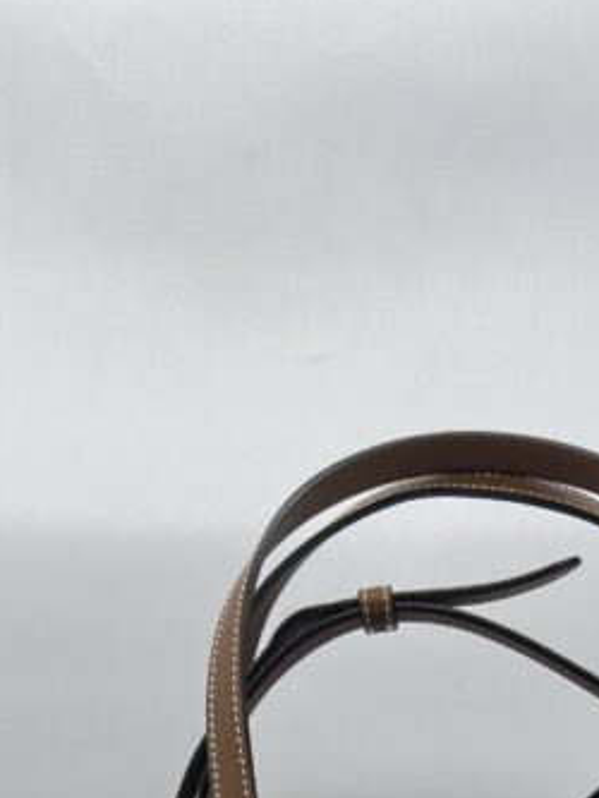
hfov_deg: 18.3
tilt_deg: -6.6
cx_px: 472
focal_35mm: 80
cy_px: 1155
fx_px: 1845
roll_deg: -0.1
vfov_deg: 21.1
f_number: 1.5
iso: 32
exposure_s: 1/122
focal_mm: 5.7
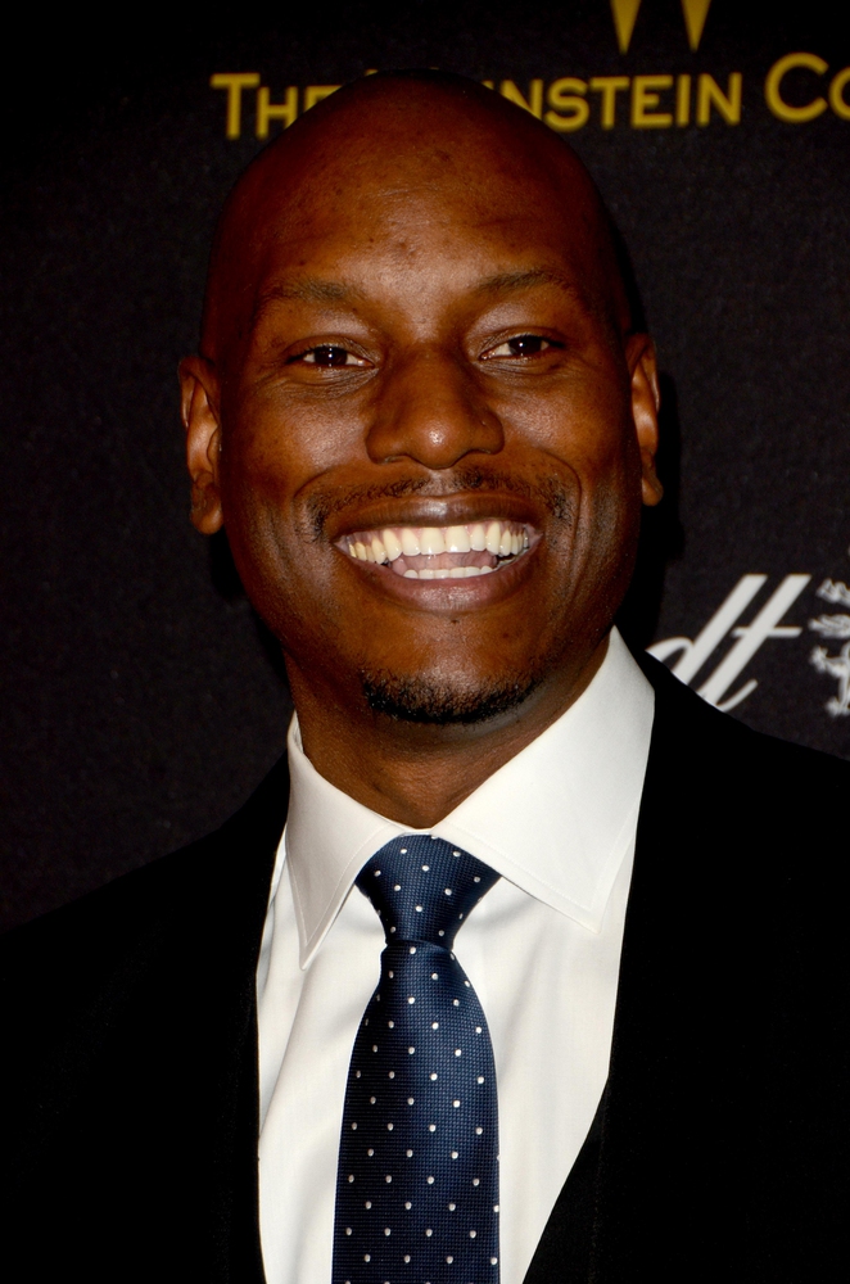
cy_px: 642
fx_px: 8007
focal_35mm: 225
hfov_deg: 6.1
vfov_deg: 9.2
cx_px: 425
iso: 400
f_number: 8
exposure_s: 1/250
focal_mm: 150
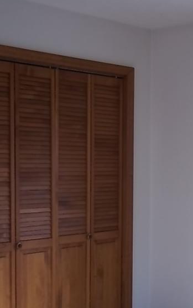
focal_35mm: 70
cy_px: 197
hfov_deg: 18.2
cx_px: 186
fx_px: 589
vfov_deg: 29.2
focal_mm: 6.5
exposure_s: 1/60
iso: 80
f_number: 3.1
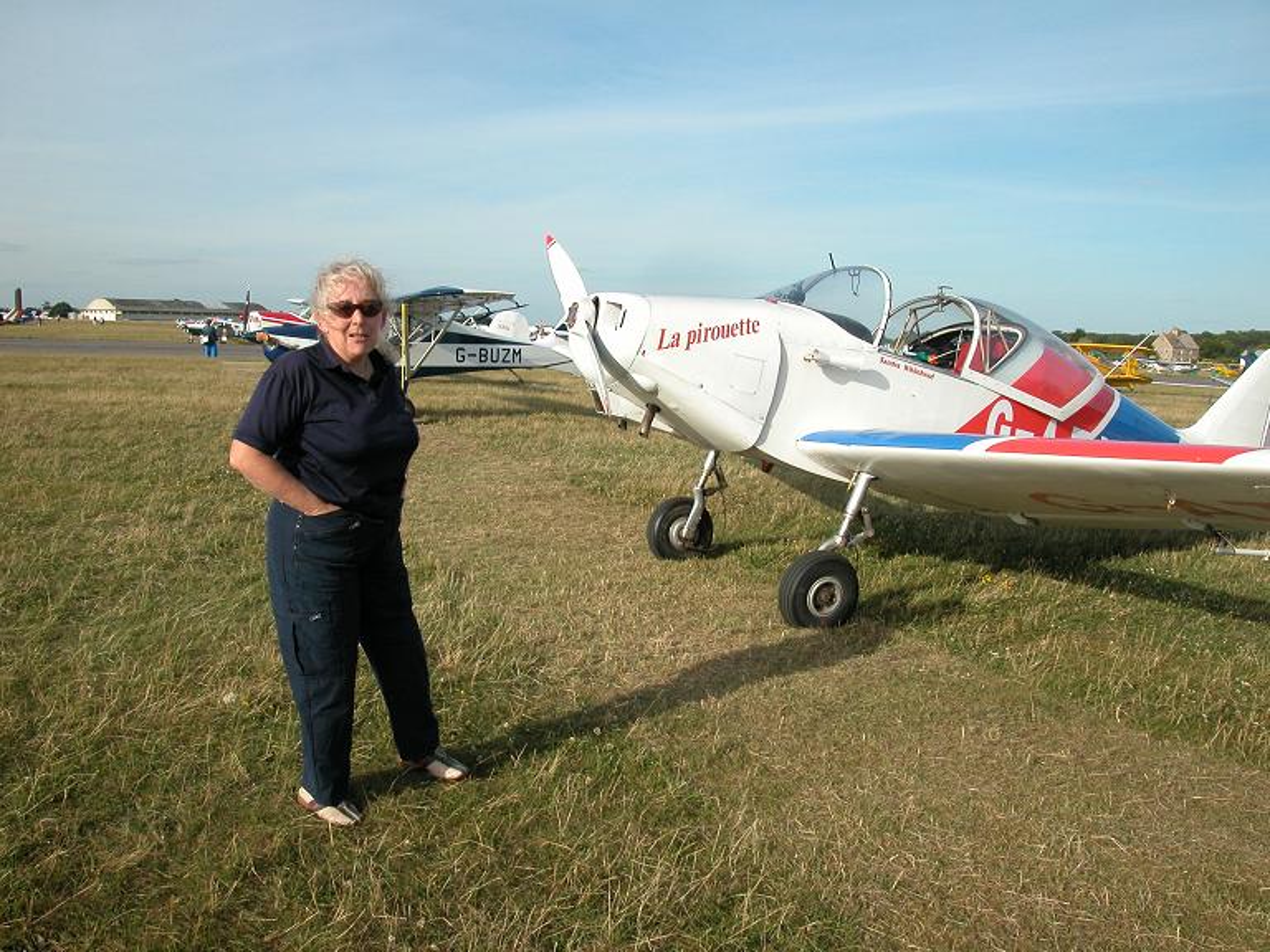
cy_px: 476
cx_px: 635
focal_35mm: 28
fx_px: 1027
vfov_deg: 49.7
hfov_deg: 63.4
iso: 100
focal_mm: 7.1
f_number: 6.3
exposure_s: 1/342
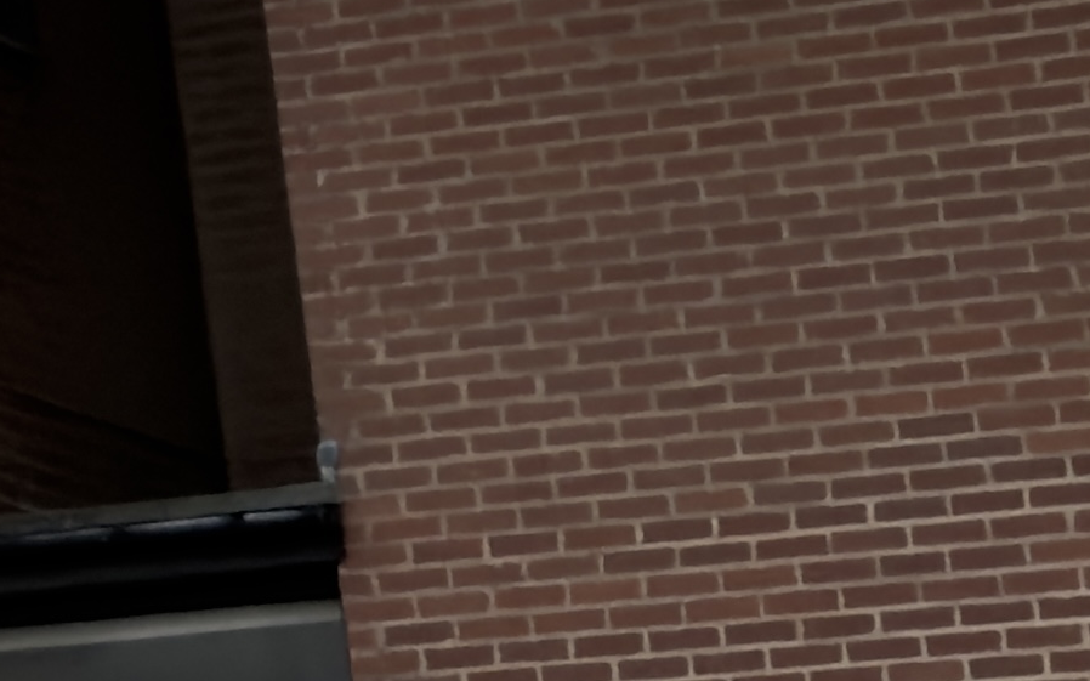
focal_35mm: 167
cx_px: -2332
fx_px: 4960
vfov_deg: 7.1
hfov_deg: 9.4
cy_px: -1257
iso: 64
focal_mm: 6.76
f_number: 1.78
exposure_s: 1/1205
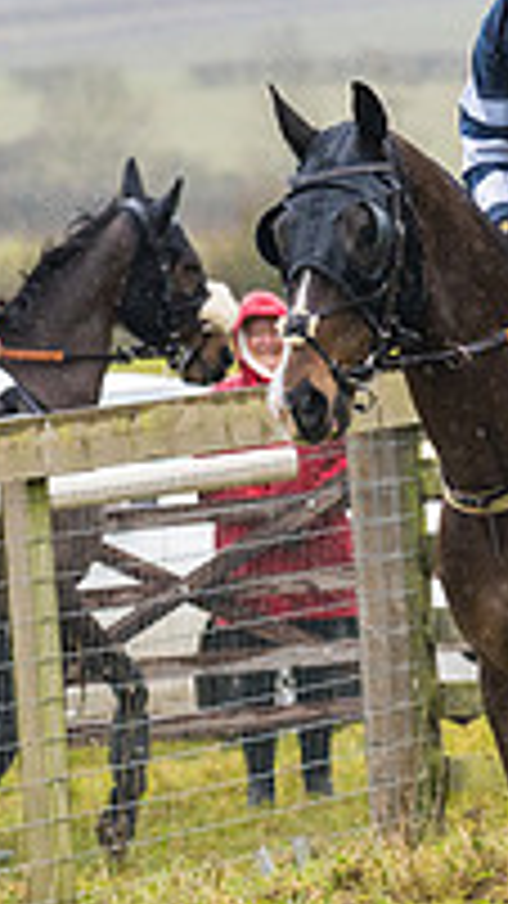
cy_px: 510
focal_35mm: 505
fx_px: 12098
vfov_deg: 4.3
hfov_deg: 2.4
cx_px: 648
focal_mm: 135
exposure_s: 1/1000
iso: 800
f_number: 4
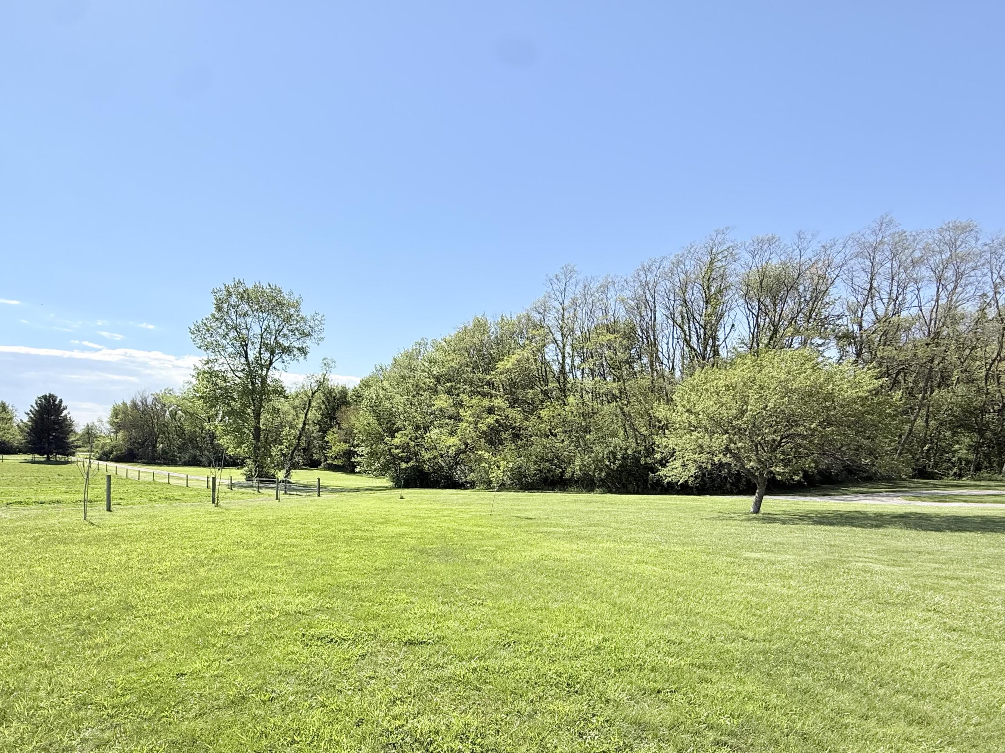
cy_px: 469
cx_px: 456
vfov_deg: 70.5
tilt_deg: -0.8
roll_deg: -2.8
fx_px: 523
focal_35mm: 18
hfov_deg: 87.5
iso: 64
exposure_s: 1/2237
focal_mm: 2.22
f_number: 2.2
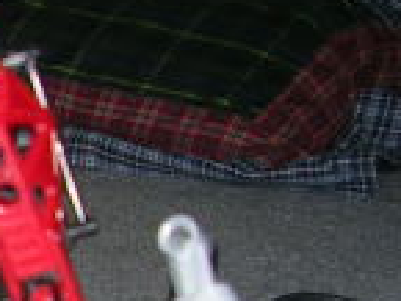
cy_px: 315
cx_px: -440
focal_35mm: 168
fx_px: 1948
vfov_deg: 8.8
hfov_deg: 10.6
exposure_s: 1/60.1
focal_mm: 5.8
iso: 50
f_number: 2.8
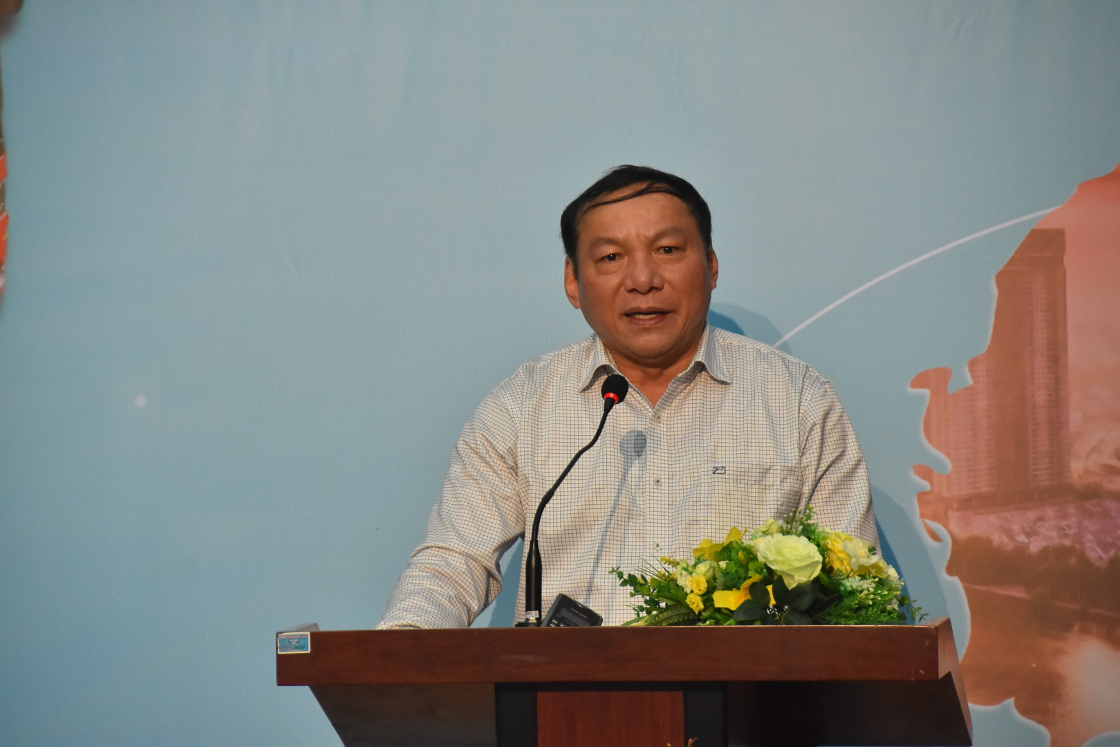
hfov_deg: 8.1
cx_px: 560
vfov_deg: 5.4
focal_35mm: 255
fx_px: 7933
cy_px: 374
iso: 1600
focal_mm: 170
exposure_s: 1/125
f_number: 5.6
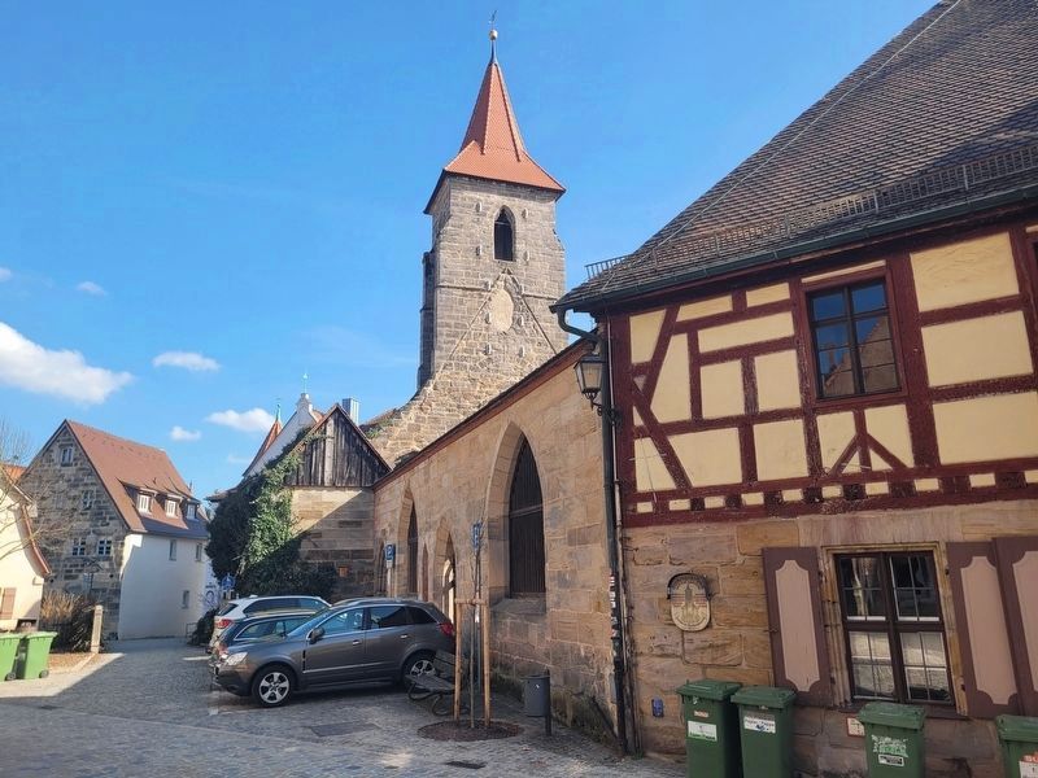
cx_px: 519
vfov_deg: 53.1
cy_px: 389
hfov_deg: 67.3
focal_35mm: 26
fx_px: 780
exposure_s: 1/1102
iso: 40
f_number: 1.8
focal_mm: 5.4
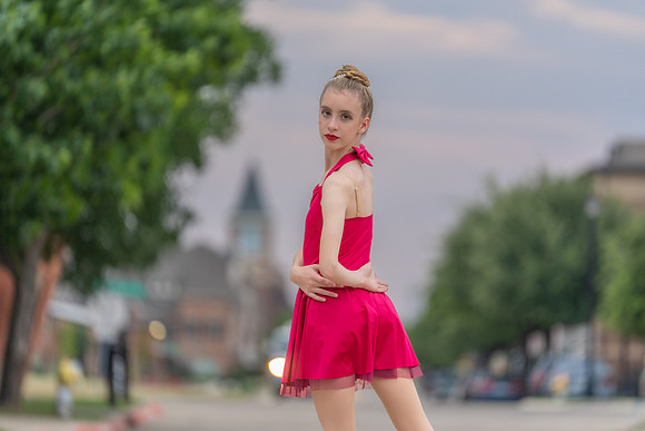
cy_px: 216
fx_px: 3530
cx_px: 322
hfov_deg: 10.4
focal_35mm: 197
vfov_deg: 7.0
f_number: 2.8
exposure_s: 1/320
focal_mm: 197
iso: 200
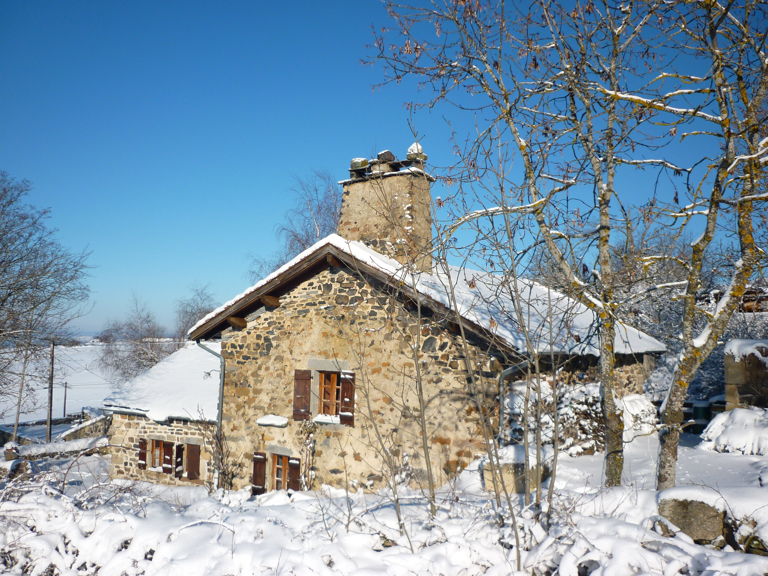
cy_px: 288
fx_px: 732
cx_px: 384
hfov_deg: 55.4
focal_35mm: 33
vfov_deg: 42.9
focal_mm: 5.5
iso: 80
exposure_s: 1/250
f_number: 8
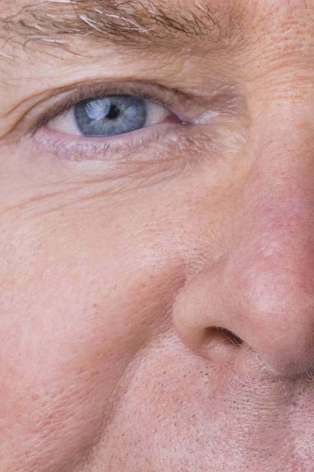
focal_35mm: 687
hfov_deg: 2.0
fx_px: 8995
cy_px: 615
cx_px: 307
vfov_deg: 3.0
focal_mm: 66
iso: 100
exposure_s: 1/200
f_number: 4
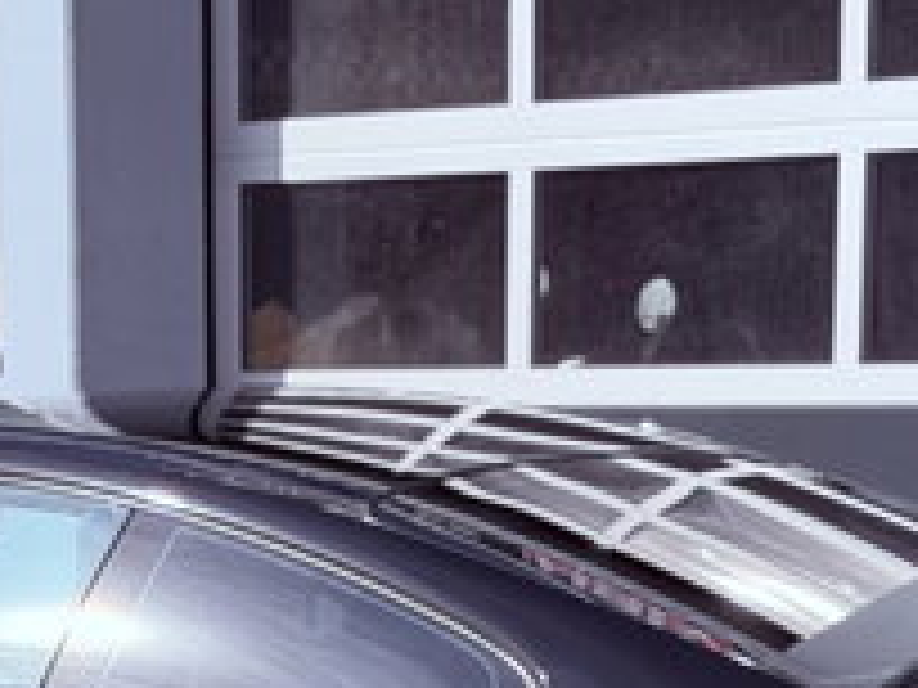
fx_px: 4800
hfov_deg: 10.9
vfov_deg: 8.0
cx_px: 306
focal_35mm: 181
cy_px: 1178
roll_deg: +0.2
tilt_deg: -9.5
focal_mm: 6.76
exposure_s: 1/2865
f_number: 1.78
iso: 80
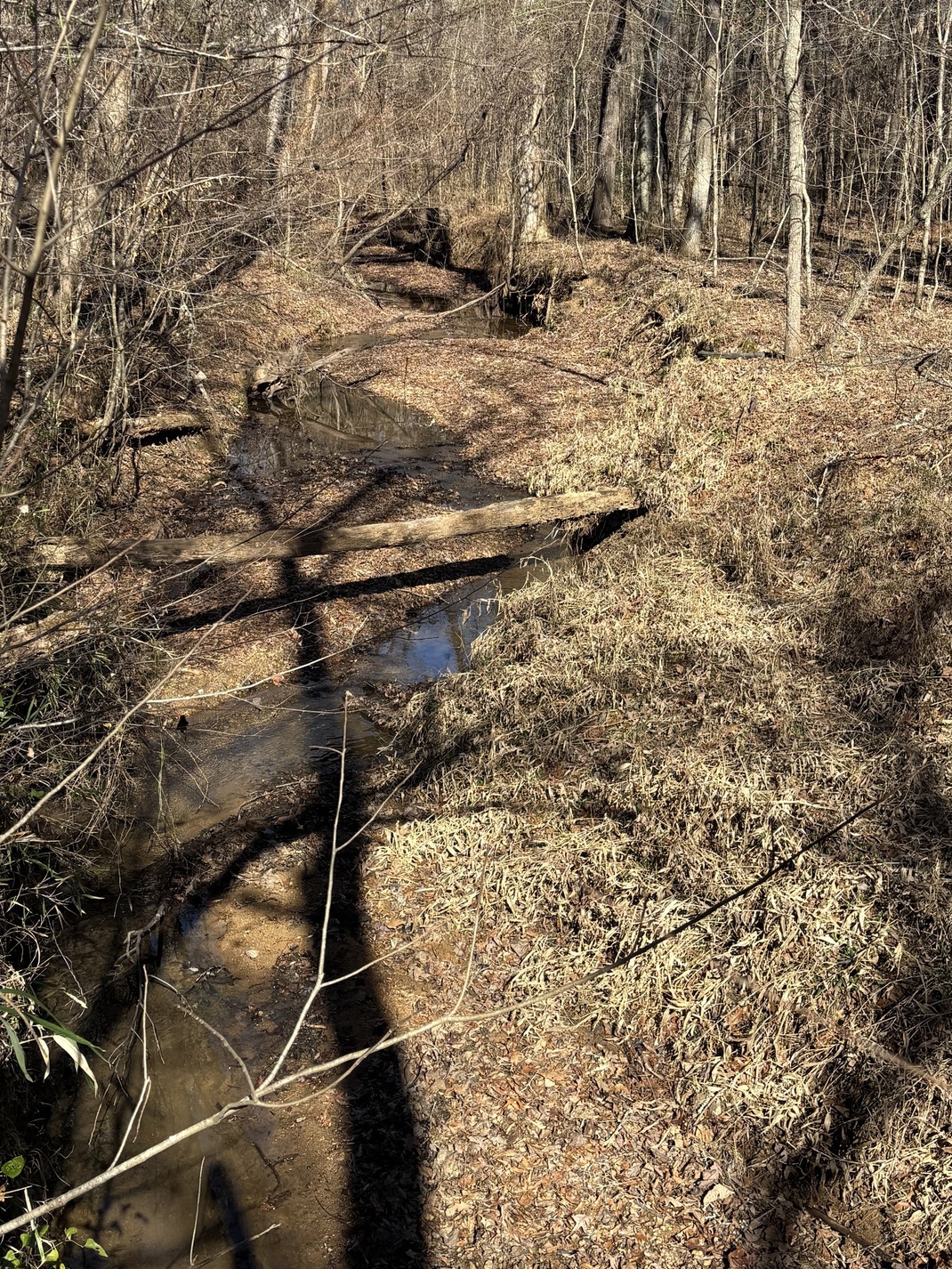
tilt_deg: -8.9
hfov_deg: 34.4
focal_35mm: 42
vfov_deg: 44.2
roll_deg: -1.7
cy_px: 430
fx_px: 1540
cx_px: 456
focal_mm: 5.96
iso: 50
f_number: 1.6
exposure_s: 1/1328
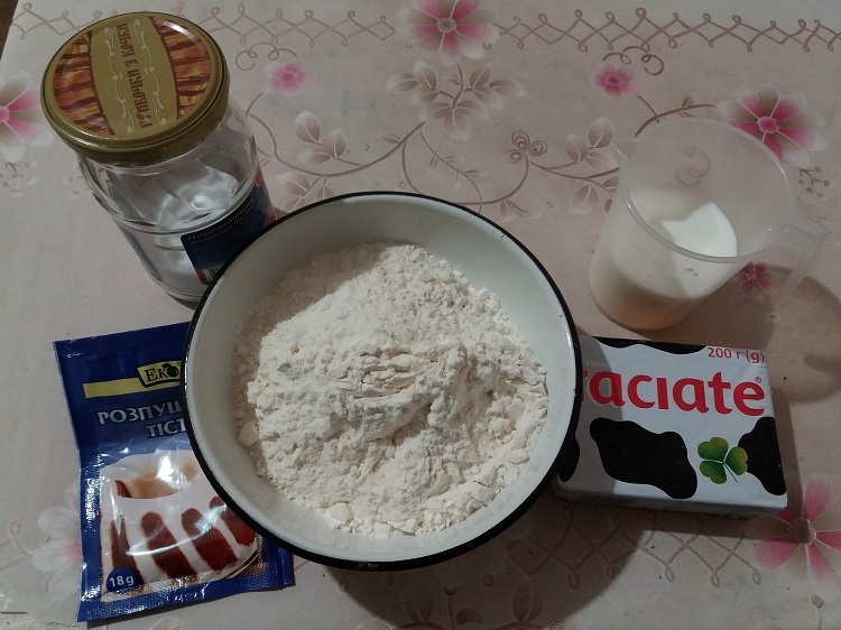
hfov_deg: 63.5
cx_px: 420
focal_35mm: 28
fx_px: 680
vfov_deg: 49.7
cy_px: 315
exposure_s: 1/25
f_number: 1.9
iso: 160
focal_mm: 3.7
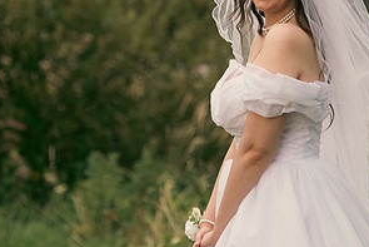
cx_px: 268
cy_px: 61
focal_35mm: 305
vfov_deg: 4.5
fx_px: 3128
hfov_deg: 6.7
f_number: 3.5
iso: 320
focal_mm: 155
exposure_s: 1/200
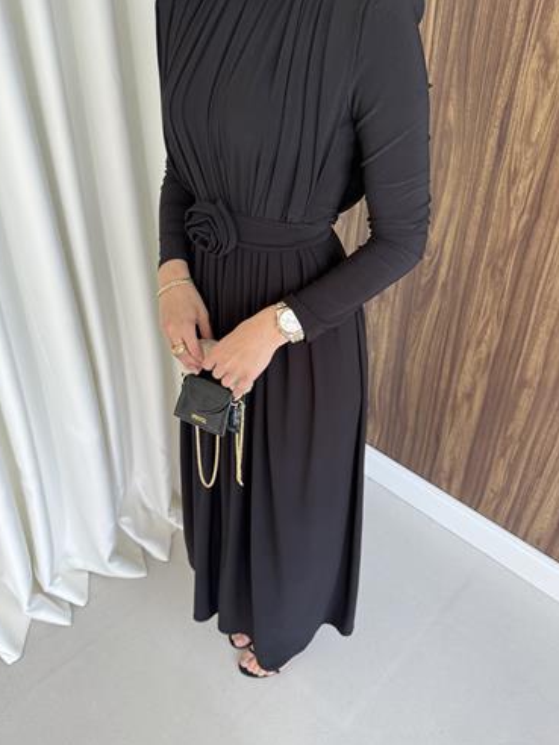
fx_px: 560
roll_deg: +0.3
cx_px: 280
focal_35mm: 26
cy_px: 354
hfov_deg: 53.1
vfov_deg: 67.3
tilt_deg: -34.3
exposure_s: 1/100
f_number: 1.78
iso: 125
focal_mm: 6.76
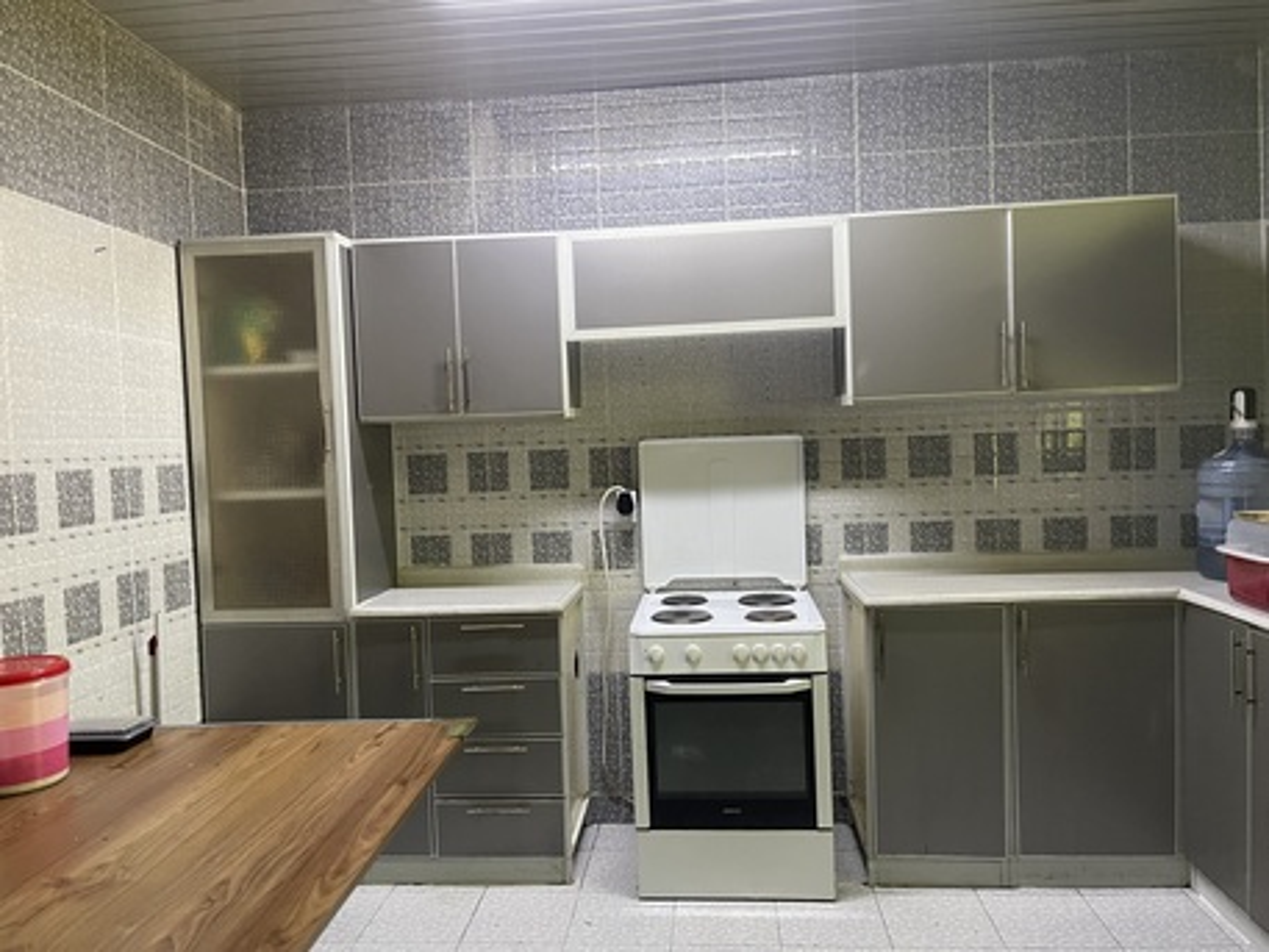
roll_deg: +1.8
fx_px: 917
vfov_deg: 54.9
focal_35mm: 25
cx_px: 634
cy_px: 476
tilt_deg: -2.8
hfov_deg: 69.4
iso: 500
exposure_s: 1/60
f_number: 1.6
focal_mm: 5.1
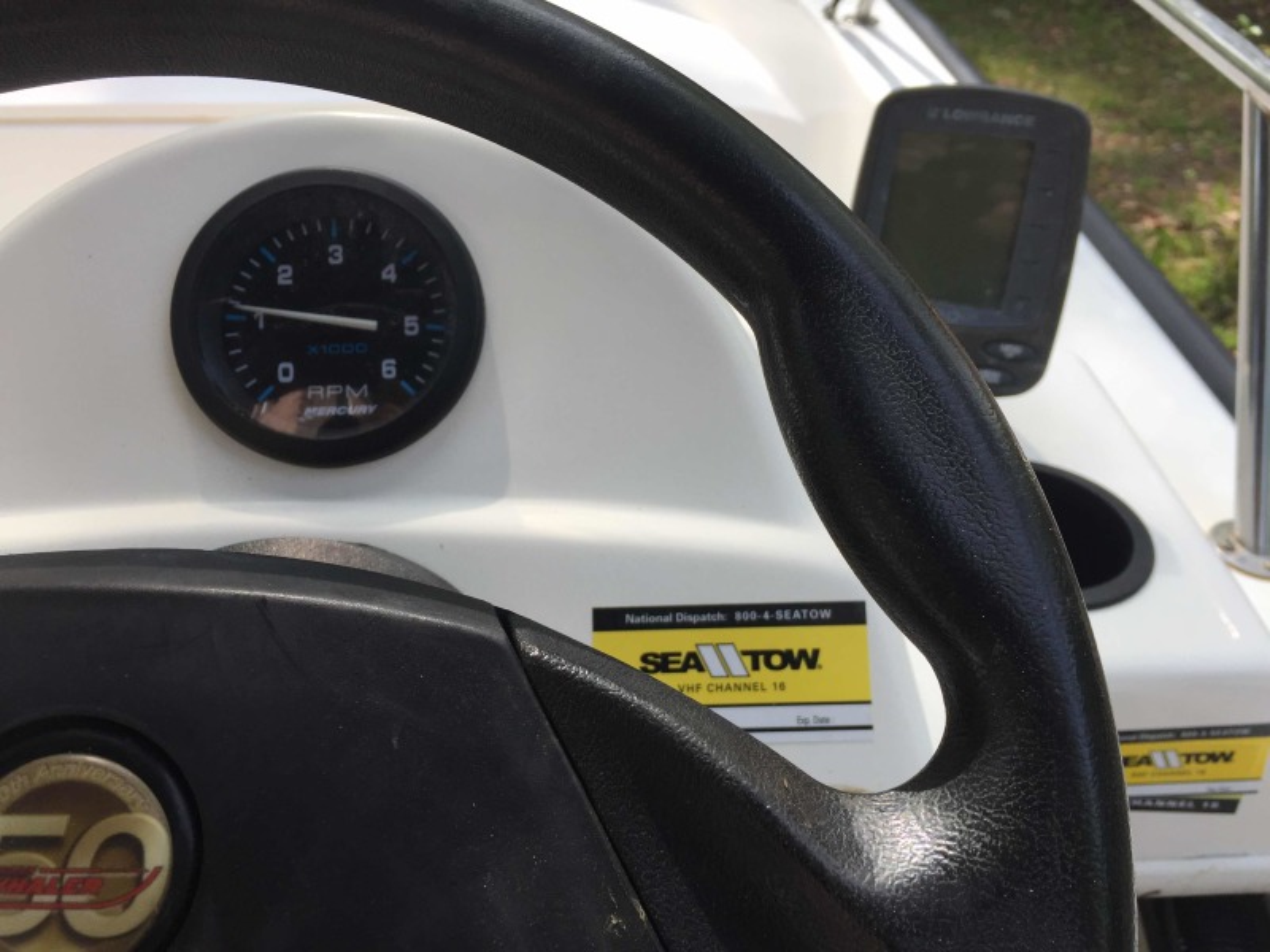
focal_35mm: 29
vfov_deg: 48.2
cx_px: 635
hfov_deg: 61.7
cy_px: 476
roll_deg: +2.8
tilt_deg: -35.7
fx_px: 1064
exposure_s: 1/421
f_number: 2.2
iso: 32
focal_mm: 4.15
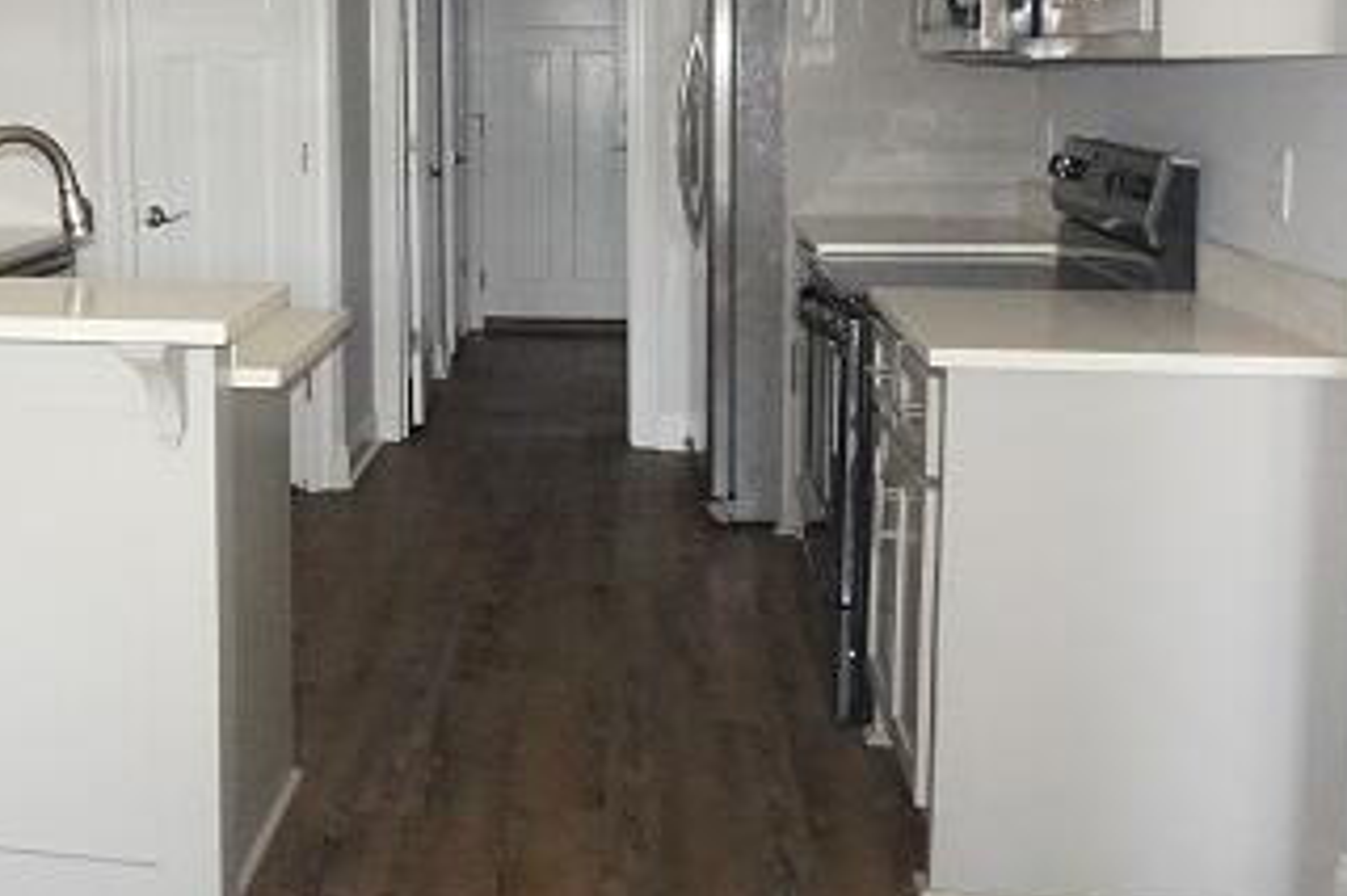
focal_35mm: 45
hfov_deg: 41.5
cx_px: 240
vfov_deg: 29.3
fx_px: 1683
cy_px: 210
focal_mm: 16
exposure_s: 1/160
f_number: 9
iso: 6400
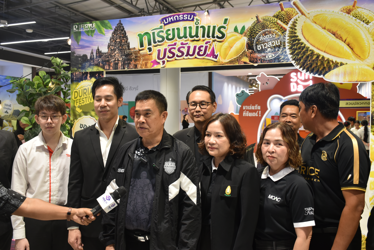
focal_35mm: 34
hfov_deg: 55.1
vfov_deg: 38.4
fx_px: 358
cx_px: 187
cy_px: 125
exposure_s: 1/80
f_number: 4.5
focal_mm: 23
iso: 400
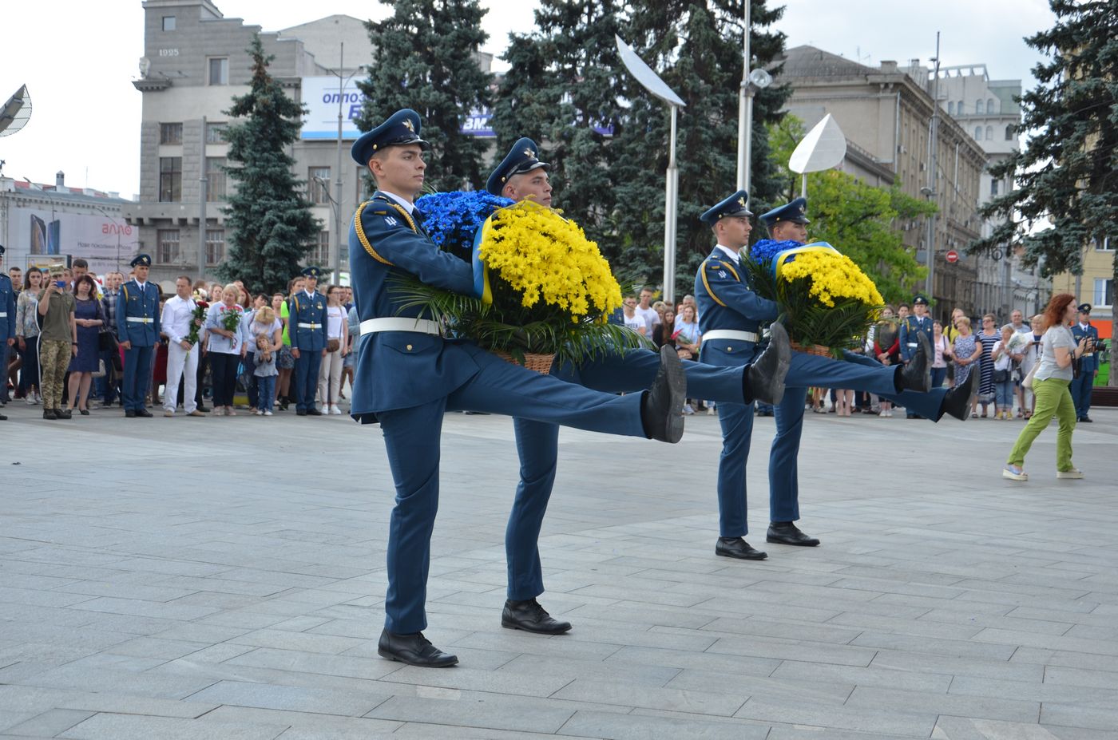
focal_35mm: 51
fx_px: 1580
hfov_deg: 39.0
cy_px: 370
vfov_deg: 26.4
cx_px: 559
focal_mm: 34
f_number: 7.1
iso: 250
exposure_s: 1/400
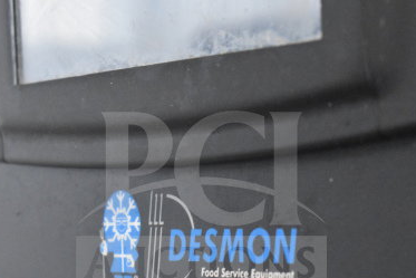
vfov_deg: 10.2
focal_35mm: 135
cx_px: 201
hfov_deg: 15.2
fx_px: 1558
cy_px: 200
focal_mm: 55
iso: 8000
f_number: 5.6
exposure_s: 1/100
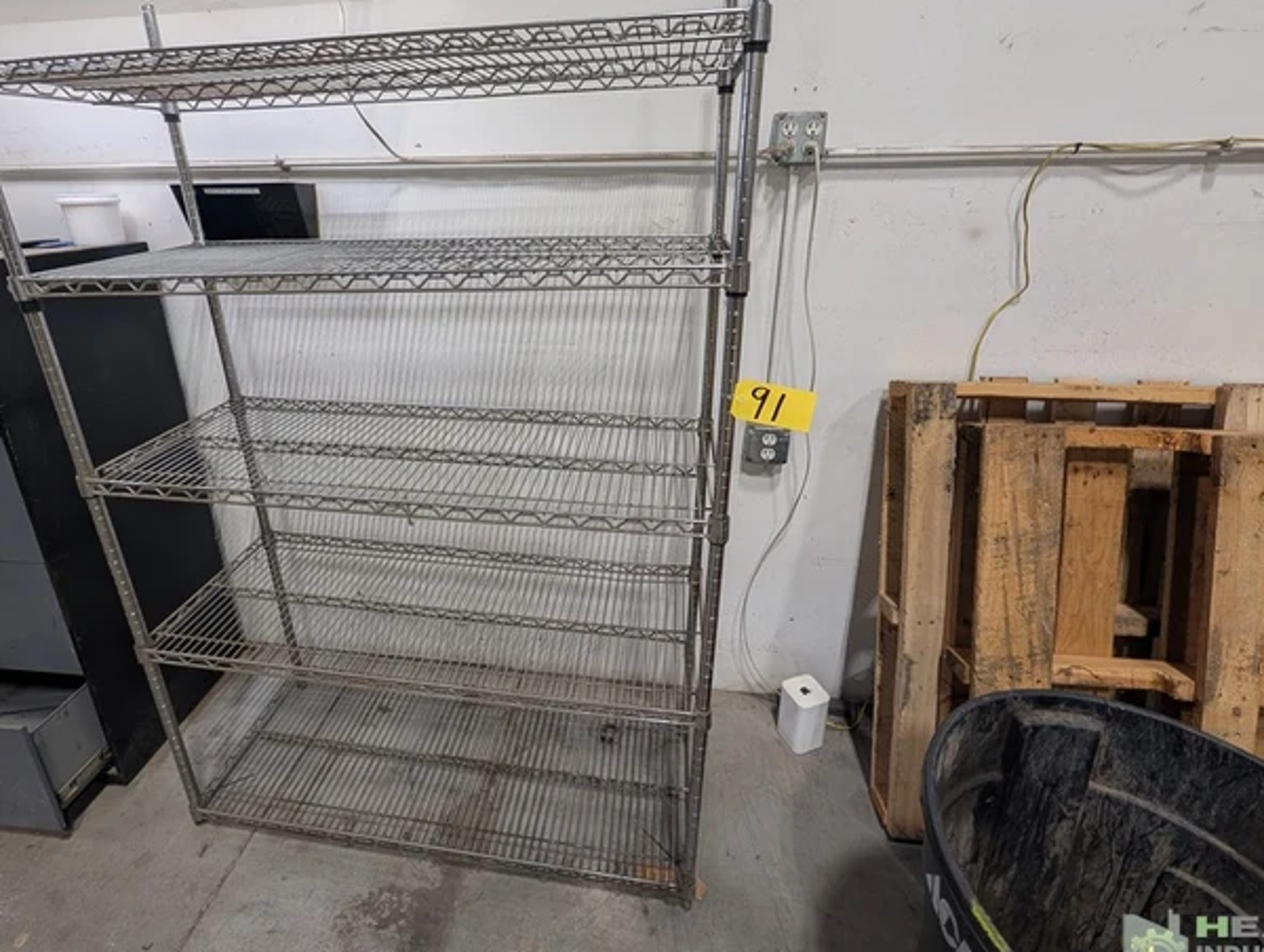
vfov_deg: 81.3
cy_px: 399
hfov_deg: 97.8
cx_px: 573
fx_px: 549
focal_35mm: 15
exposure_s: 1/137
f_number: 1.7
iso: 56
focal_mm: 2.02
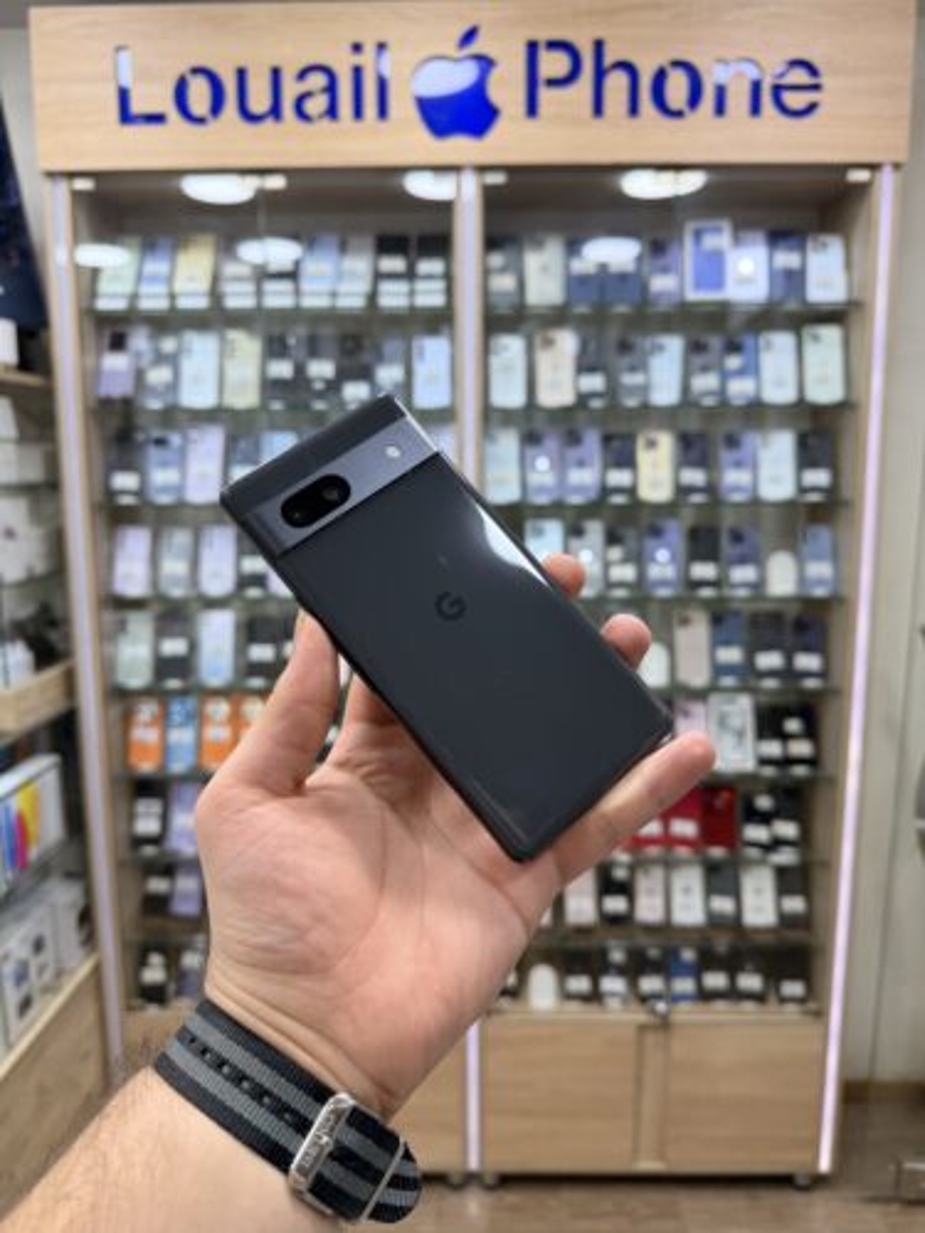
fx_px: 855
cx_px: 462
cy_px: 616
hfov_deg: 56.8
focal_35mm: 24
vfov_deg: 71.6
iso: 50
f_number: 1.78
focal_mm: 6.76
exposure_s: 1/100
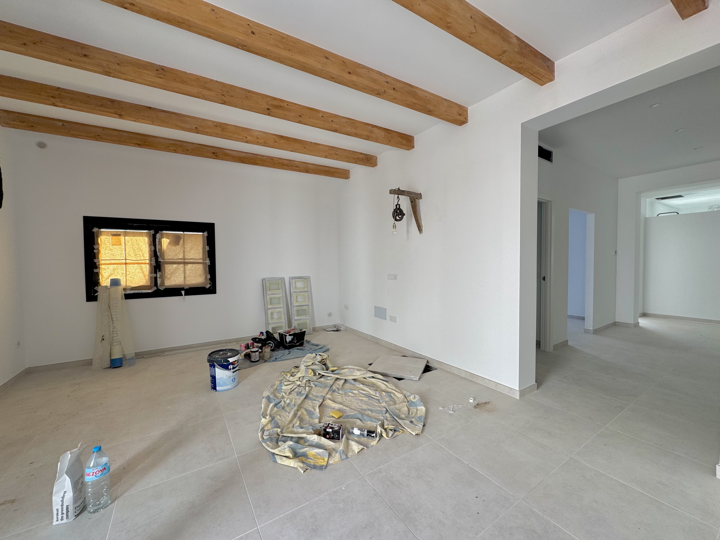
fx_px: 291
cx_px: 360
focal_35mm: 14
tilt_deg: -2.0
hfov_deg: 102.1
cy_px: 270
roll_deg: +1.2
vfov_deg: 85.7
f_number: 2.2
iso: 40
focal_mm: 2.22
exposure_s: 1/100
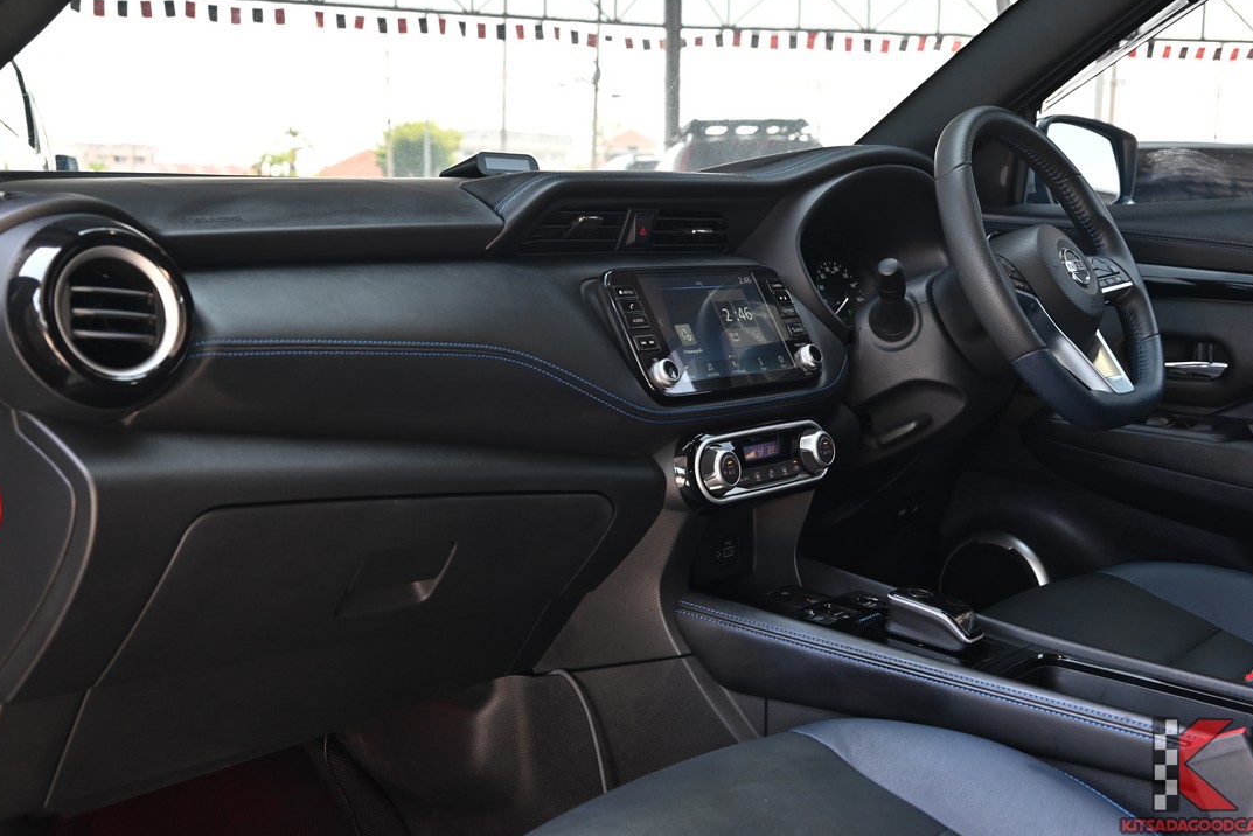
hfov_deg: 48.4
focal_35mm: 40
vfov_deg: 33.4
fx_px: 1393
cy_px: 414
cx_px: 633
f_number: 6.7
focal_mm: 39
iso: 560
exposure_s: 1/45
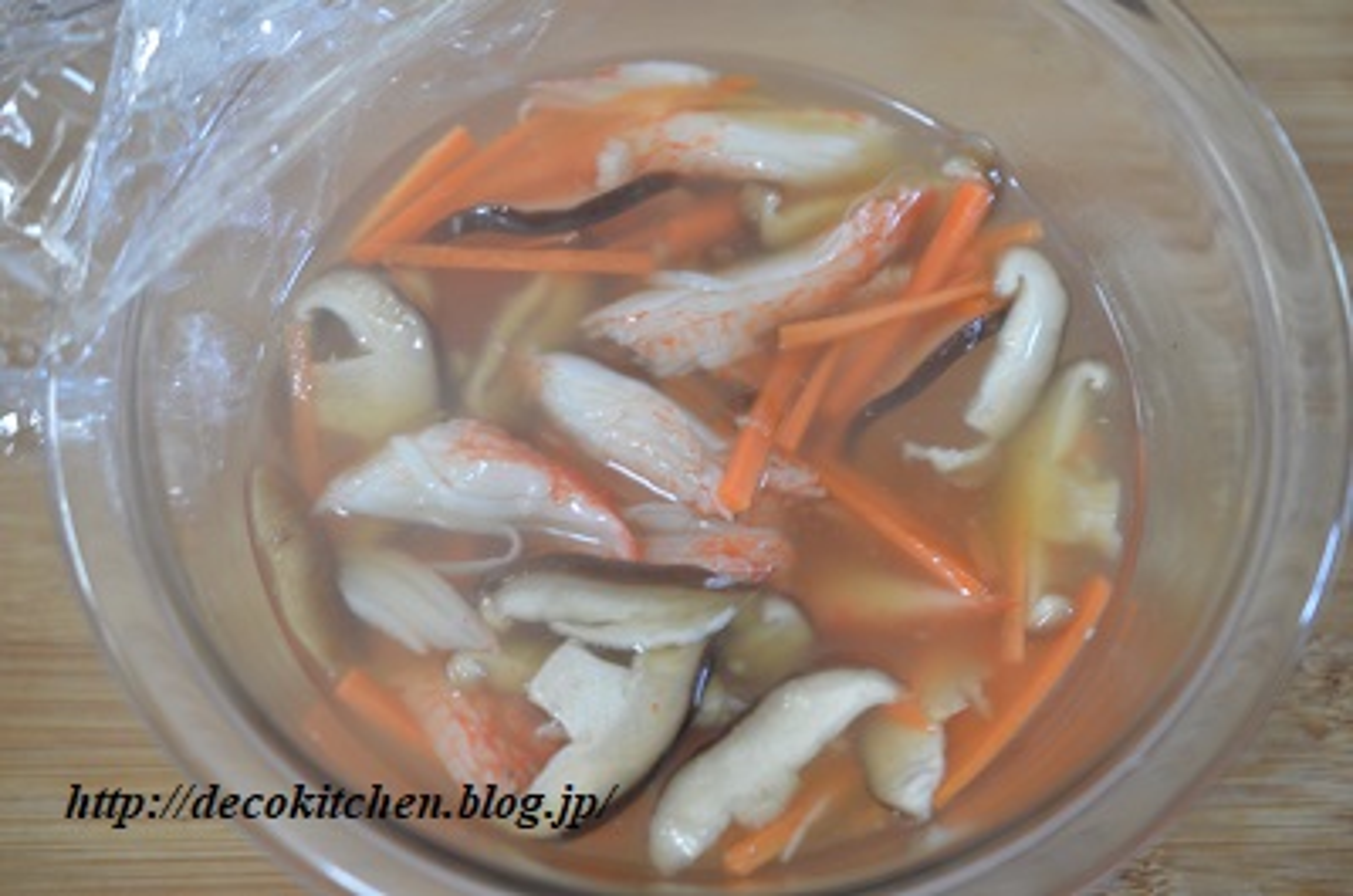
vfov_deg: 22.5
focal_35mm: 60
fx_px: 2250
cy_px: 448
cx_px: 676
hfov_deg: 33.5
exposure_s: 1/5
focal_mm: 40
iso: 100
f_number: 3
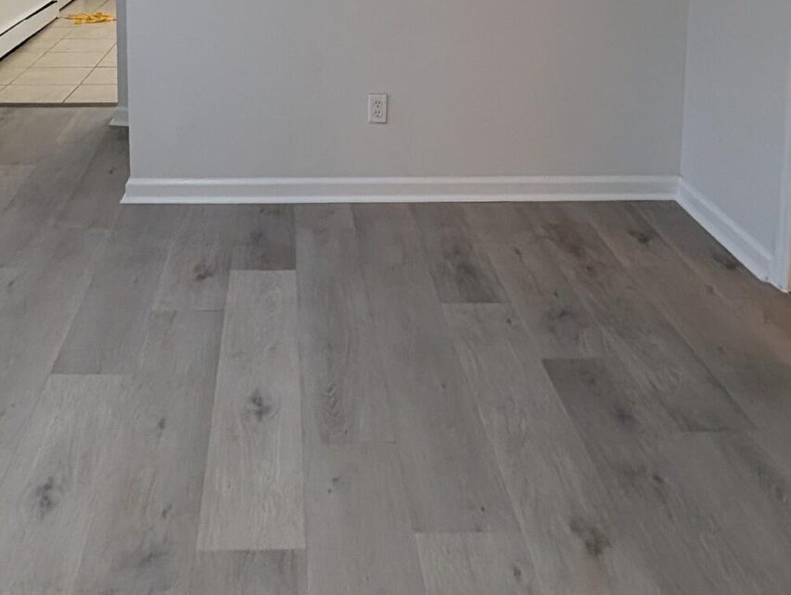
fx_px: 824
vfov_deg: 34.5
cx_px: 312
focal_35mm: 36
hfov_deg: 50.9
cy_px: -53
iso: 178
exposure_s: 1/120
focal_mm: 2.02
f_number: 1.7
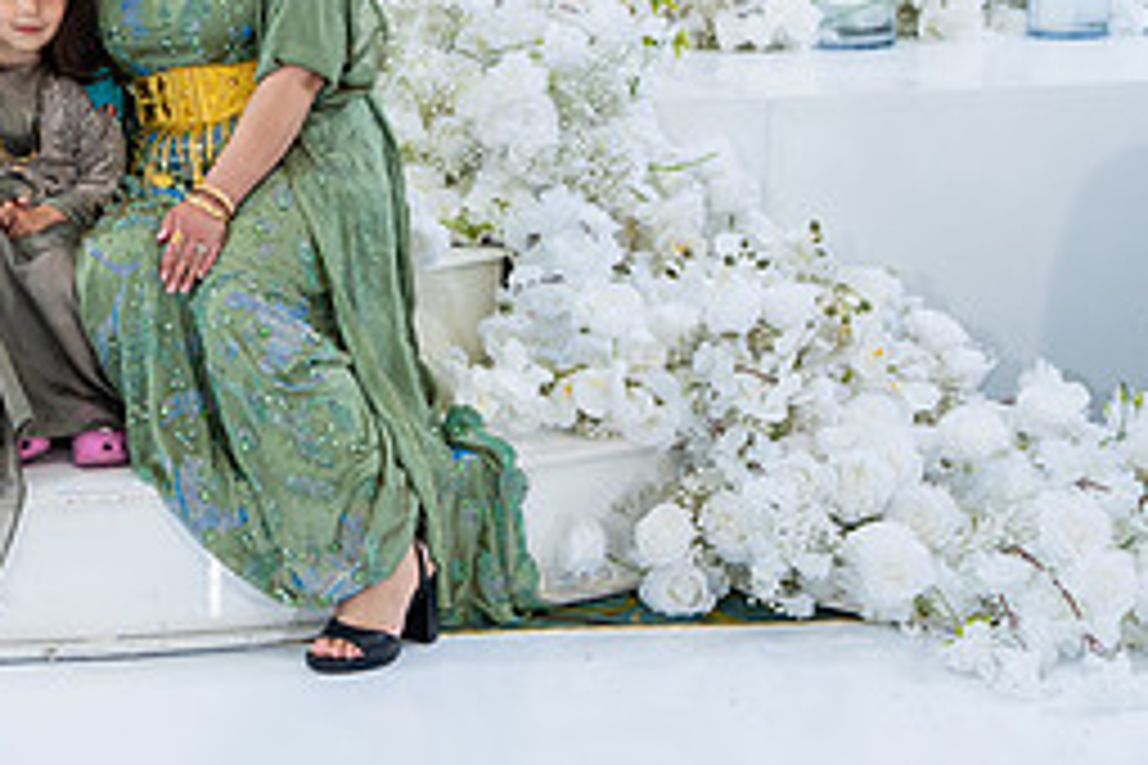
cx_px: 18
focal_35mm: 84
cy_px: 196
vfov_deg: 16.2
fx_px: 2678
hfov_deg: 23.3
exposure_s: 1/160
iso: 500
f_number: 2.8
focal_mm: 37
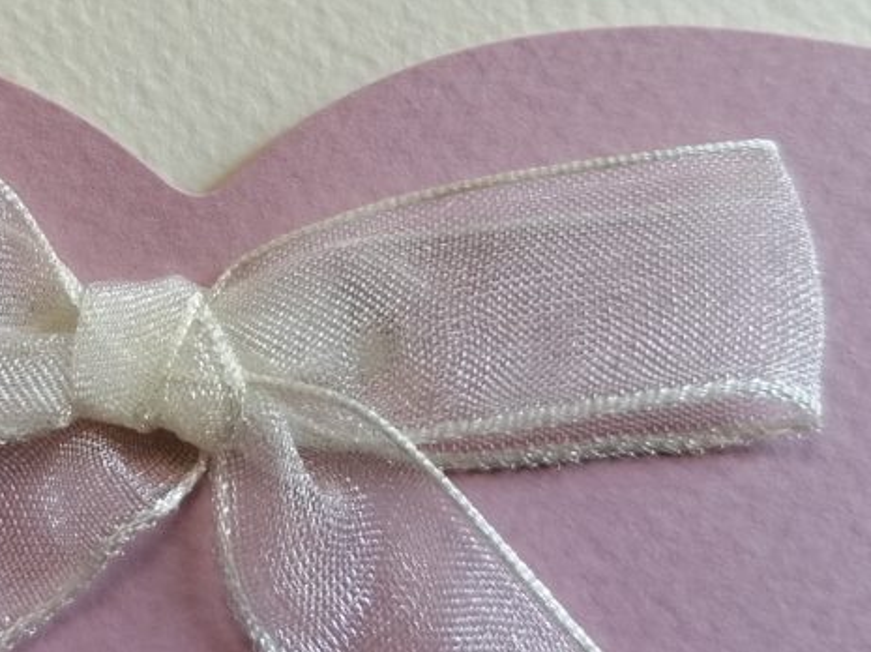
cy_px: 144
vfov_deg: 23.3
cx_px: 147
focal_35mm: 62
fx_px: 1559
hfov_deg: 30.3
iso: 125
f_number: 1.8
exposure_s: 1/60
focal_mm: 4.75
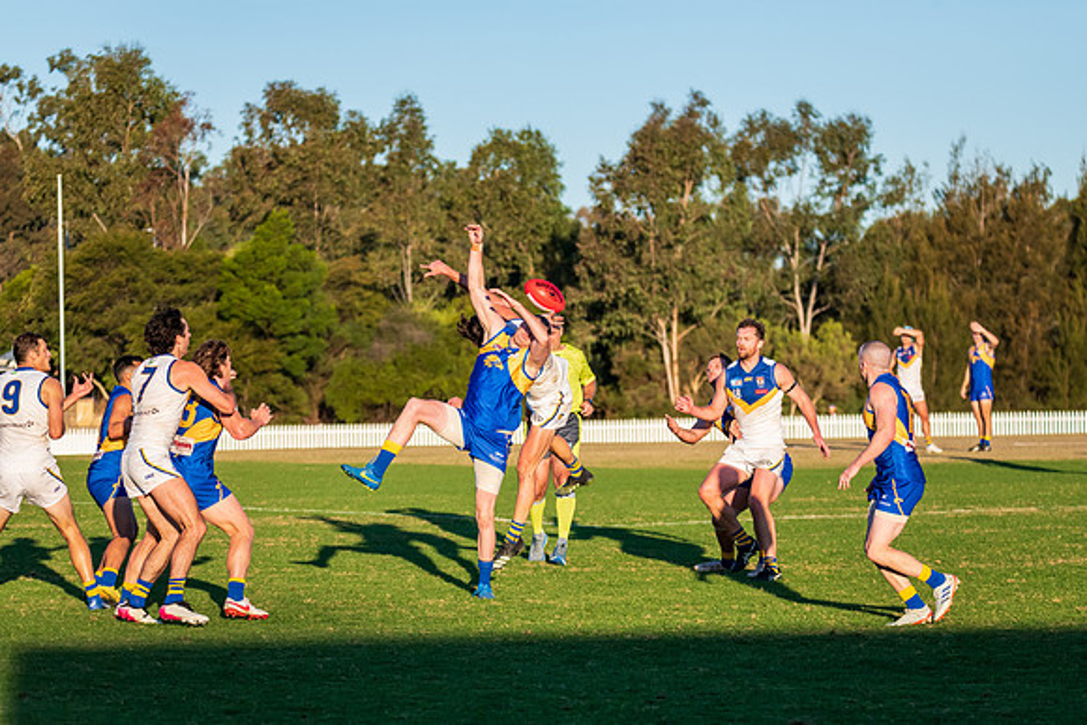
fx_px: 4530
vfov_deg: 9.2
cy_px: 362
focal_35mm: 150
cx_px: 544
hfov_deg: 13.7
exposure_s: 1/2500
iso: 1000
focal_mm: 150
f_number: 6.3
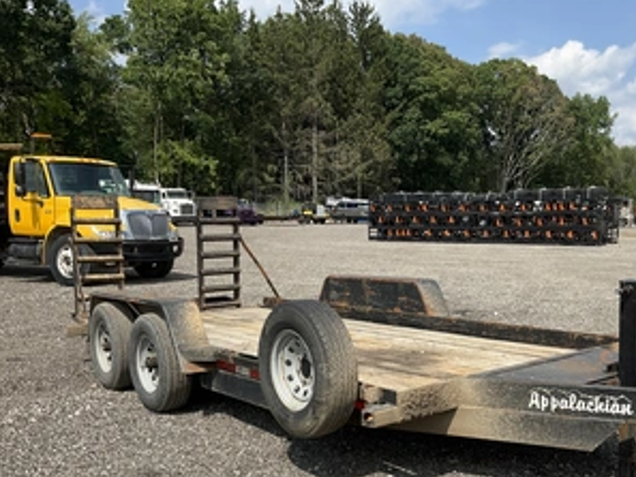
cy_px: 317
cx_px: 413
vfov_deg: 36.5
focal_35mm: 39
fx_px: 717
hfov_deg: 47.2
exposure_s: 1/1912
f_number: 1.8
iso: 25
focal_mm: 3
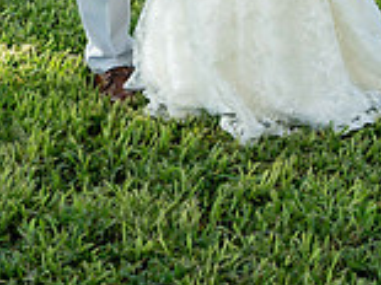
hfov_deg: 16.8
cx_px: 211
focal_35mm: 117
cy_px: -211
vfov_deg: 11.8
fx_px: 1287
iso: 500
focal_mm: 42
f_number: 4
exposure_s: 1/500
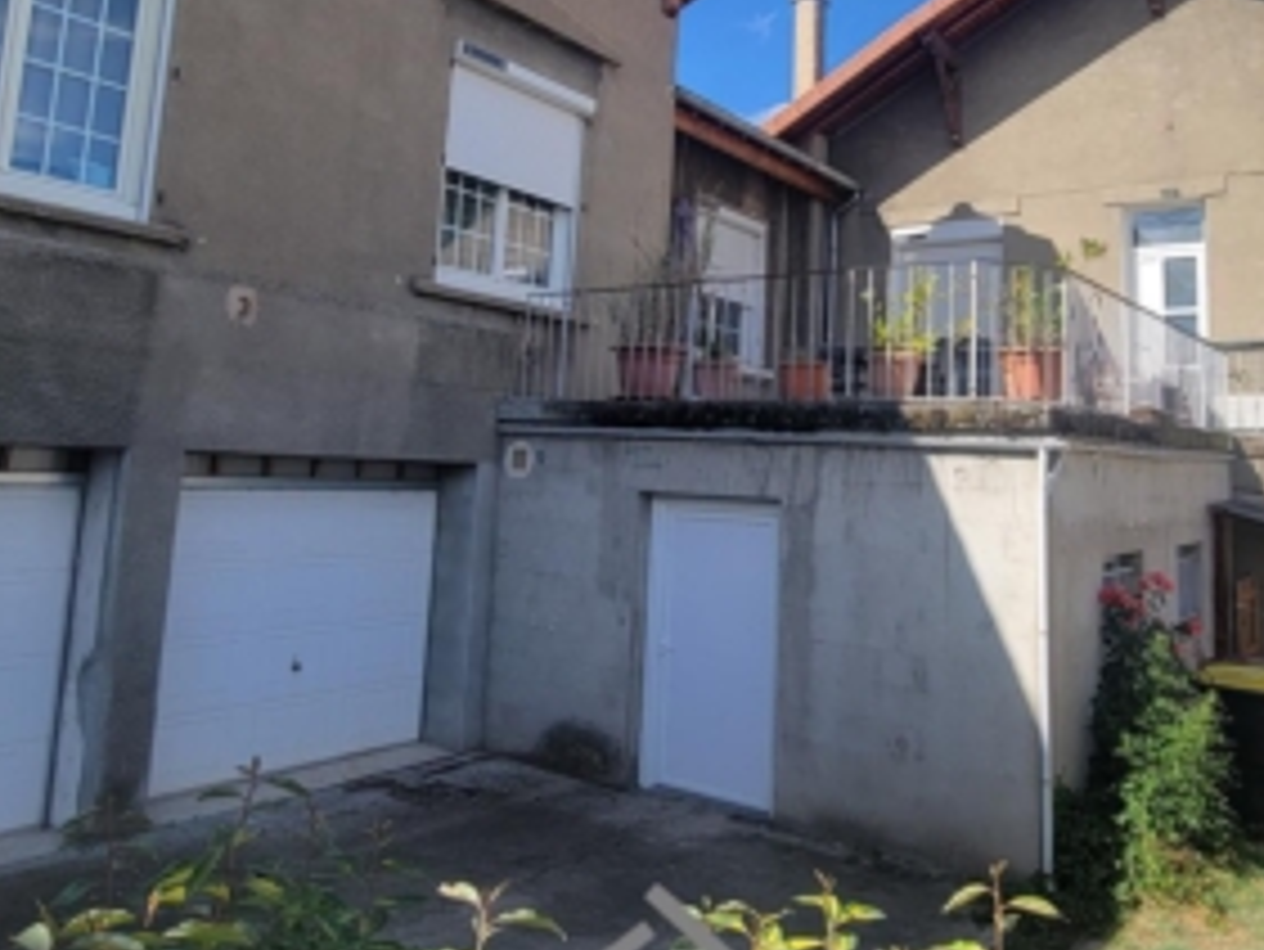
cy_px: 315
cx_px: 769
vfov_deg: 50.4
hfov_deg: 64.6
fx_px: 986
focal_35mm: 27
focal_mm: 2.2
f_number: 2.2
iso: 50
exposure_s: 1/947
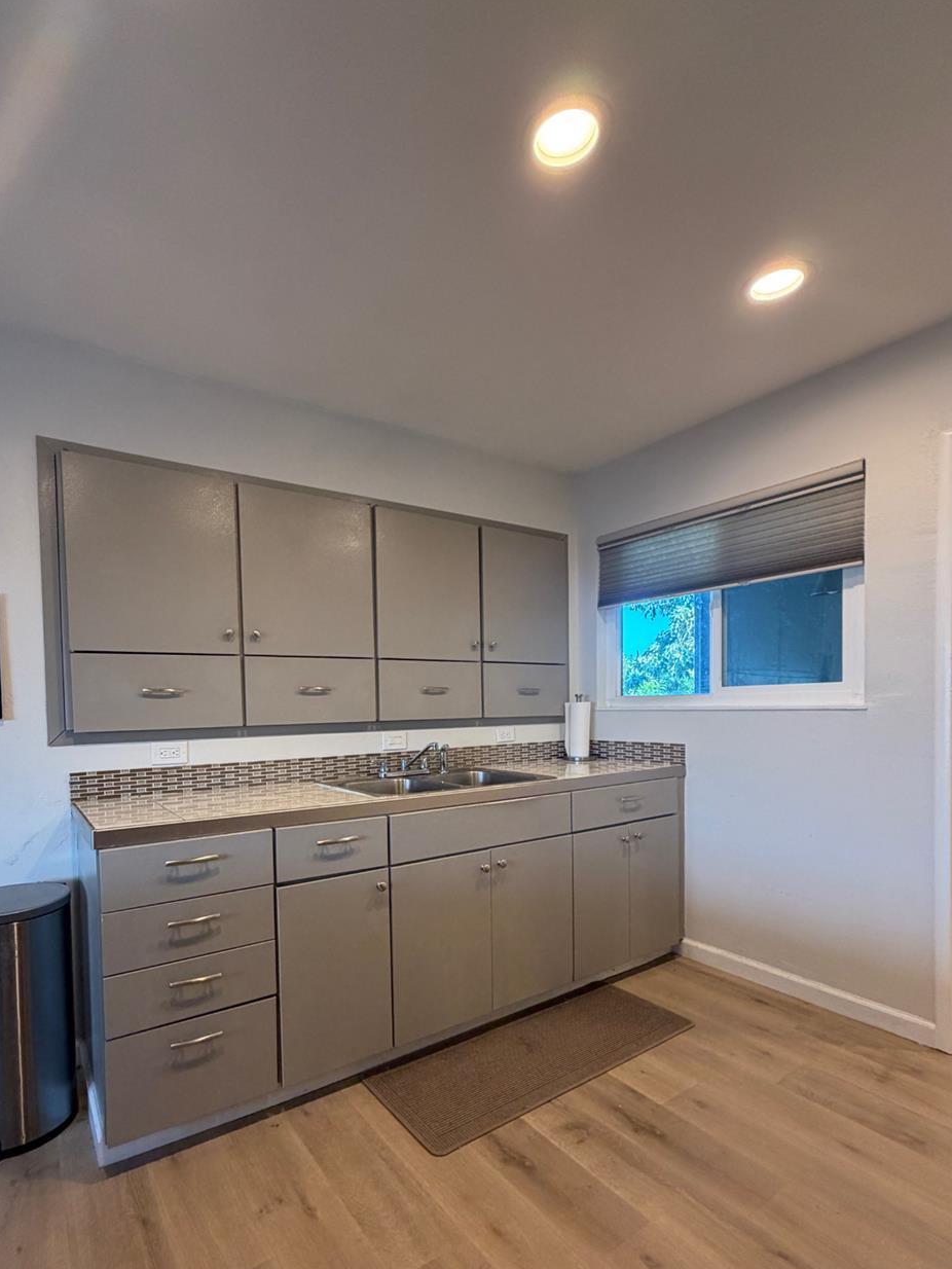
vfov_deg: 90.3
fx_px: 623
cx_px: 395
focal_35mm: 17
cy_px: 732
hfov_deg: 74.2
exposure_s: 1/60
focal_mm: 2.22
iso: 250
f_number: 2.2
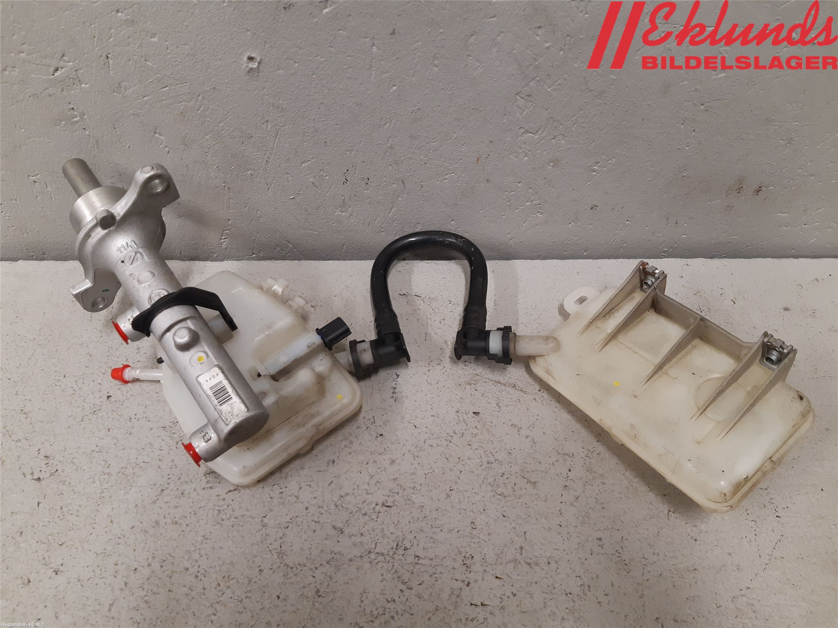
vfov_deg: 53.1
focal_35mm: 26
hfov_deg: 67.3
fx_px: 629
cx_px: 419
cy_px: 314
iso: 160
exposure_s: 1/50
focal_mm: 3.93
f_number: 1.7
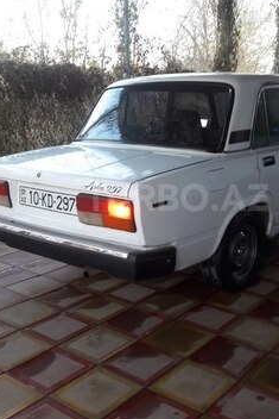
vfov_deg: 47.4
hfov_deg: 32.5
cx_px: 177
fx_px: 476
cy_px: 198
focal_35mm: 41
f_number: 1.9
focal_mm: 3.7
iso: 64
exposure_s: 1/33
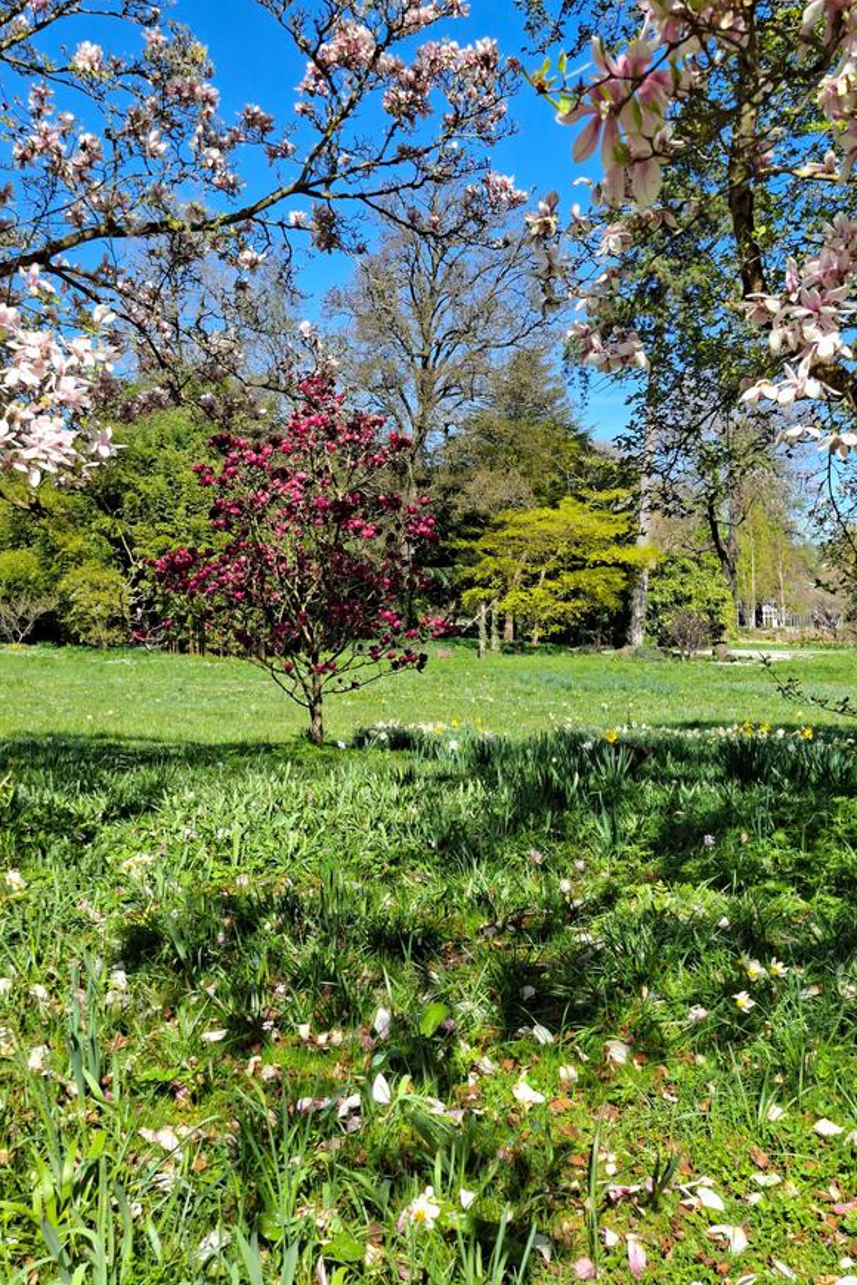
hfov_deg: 39.8
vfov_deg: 57.0
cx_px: 332
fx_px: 1178
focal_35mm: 33
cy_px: 557
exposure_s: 1/774
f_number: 1.8
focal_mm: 5.54
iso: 50
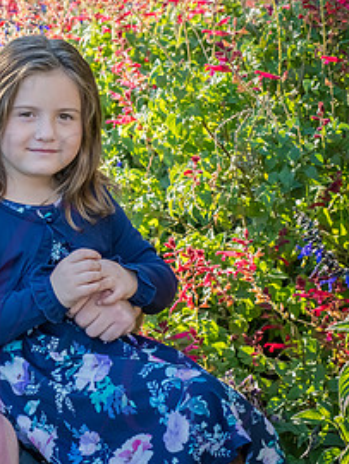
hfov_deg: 7.8
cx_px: -60
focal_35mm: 190
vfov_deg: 10.4
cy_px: 238
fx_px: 2550
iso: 800
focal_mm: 92
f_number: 8
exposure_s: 1/320
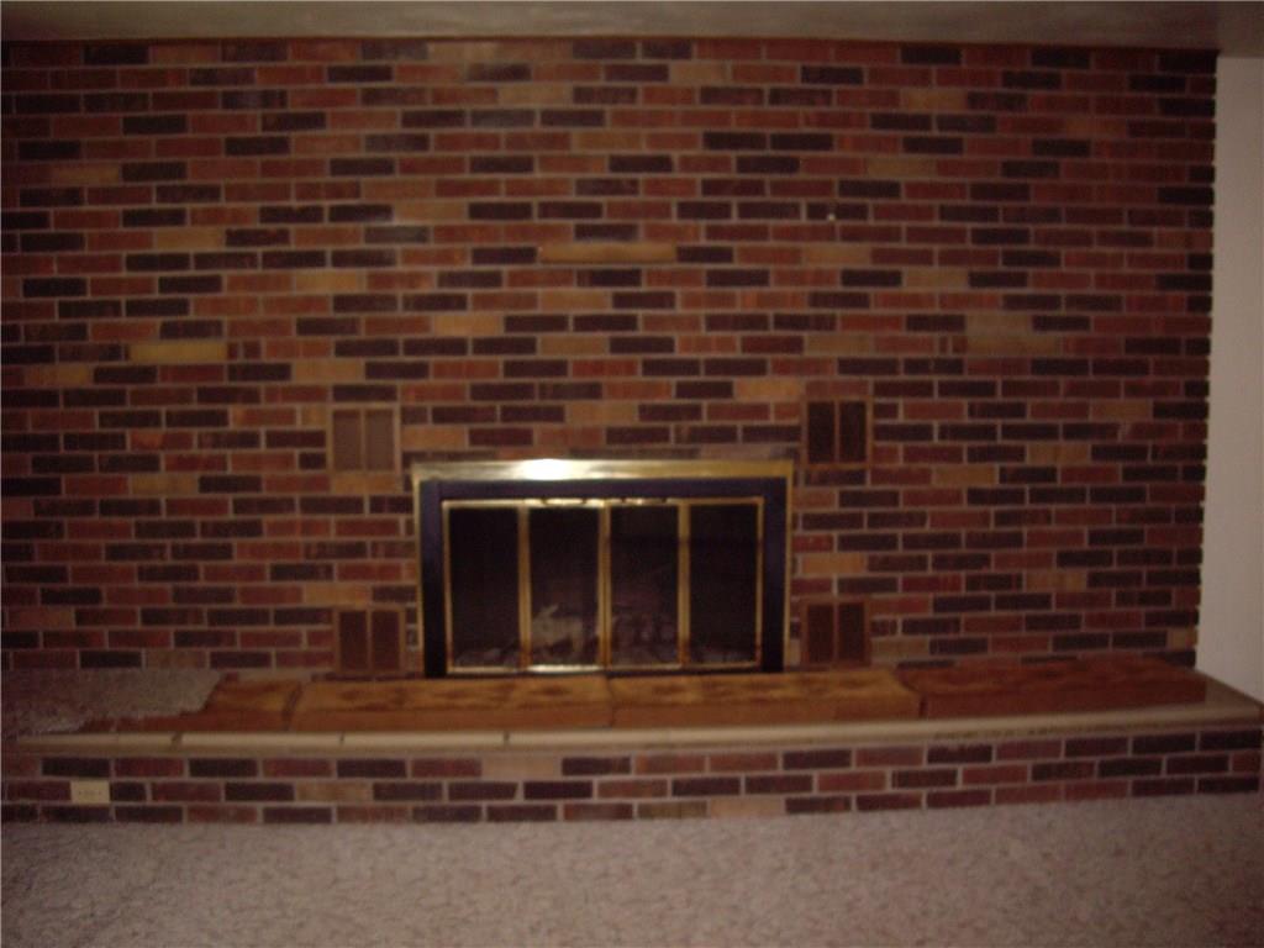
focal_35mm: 38
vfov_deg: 37.7
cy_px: 474
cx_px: 632
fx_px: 1388
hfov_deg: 49.0
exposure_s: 1/40
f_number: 2.7
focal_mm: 6.2
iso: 200
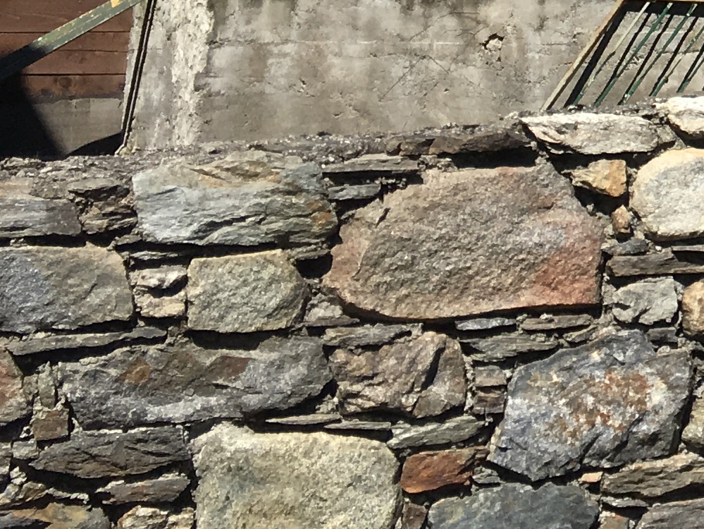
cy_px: -343
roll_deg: -1.9
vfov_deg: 11.9
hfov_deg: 14.4
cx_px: 1346
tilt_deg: +8.4
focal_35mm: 117
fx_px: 2380
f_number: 2.2
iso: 25
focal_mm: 4.15
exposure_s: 1/1672
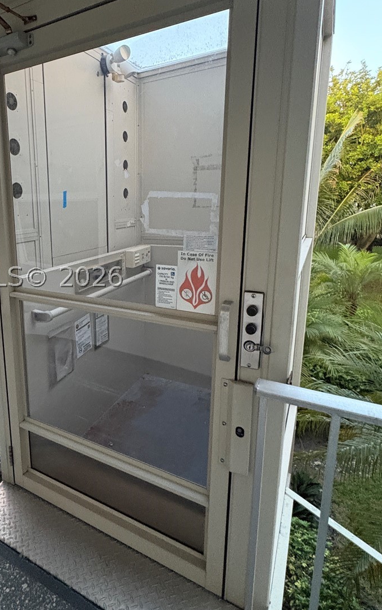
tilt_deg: -10.4
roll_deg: +2.0
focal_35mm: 22
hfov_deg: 52.3
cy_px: 277
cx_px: 89
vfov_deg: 79.4
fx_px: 366
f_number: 2.2
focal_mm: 2.22
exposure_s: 1/60
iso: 1000
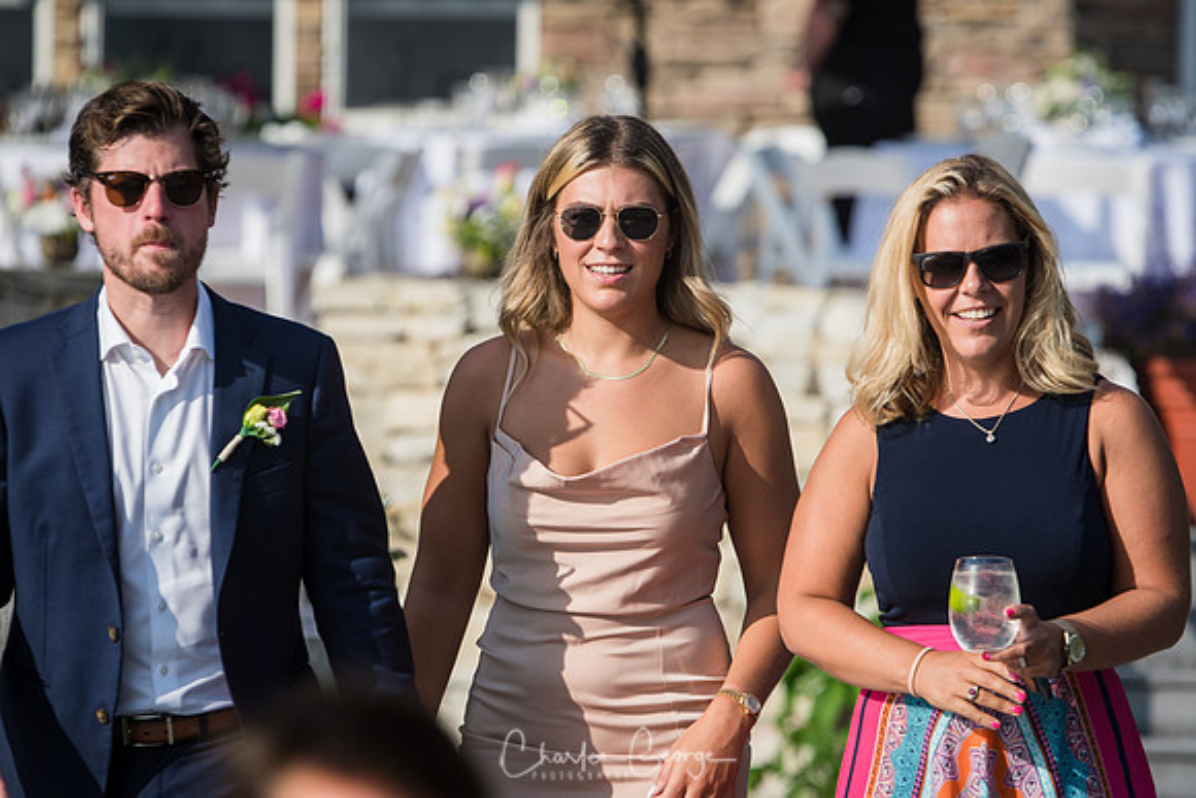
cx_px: 598
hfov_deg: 7.6
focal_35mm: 270
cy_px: 399
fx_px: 8972
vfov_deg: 5.1
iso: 200
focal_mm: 180
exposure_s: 1/2500
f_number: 4
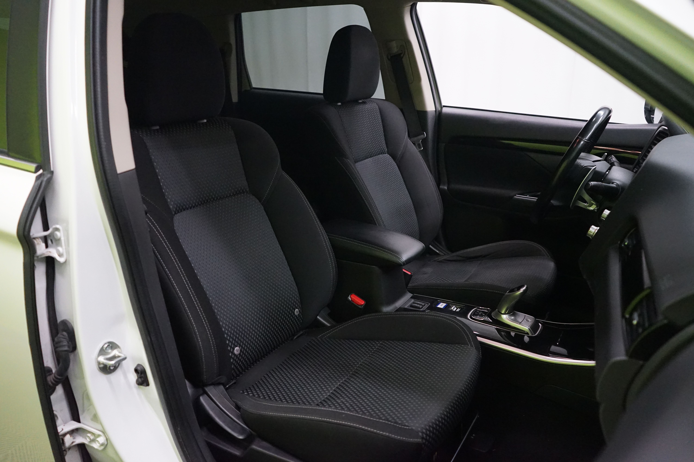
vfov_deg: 46.4
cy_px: 231
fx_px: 540
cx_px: 347
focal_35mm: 28
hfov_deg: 65.5
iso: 6400
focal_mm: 28
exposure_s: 1/160
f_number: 3.5
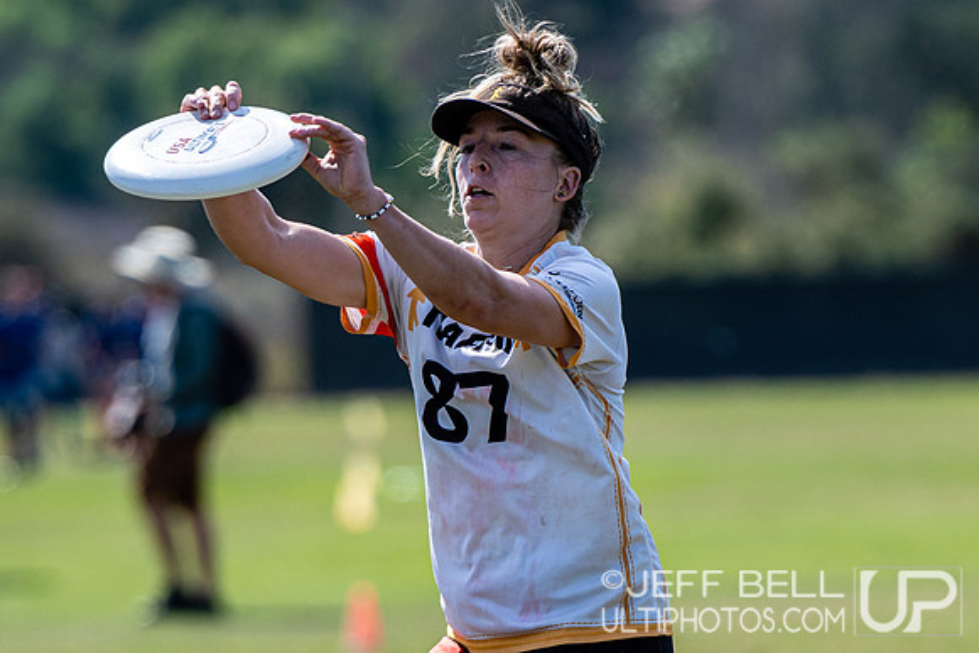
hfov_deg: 3.6
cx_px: 490
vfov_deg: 2.4
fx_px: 15634
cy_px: 626
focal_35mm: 575
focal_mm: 200
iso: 100
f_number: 3.2
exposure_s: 1/1250
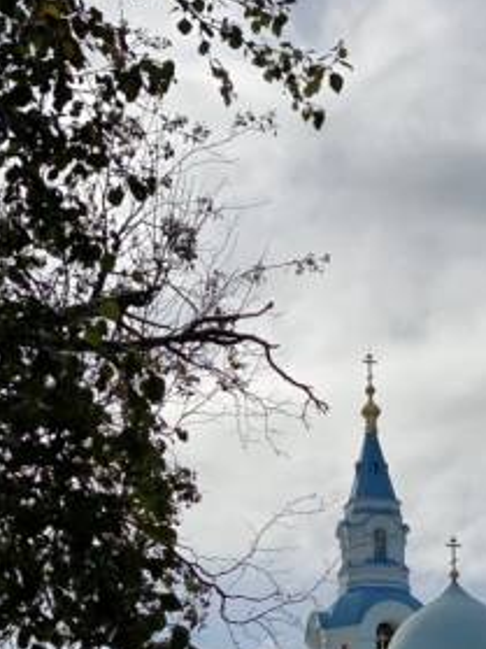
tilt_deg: +15.4
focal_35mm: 112
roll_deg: +0.6
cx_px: 428
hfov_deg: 13.1
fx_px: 2098
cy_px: 558
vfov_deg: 17.4
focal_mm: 6
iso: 20
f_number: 2
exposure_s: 1/2994
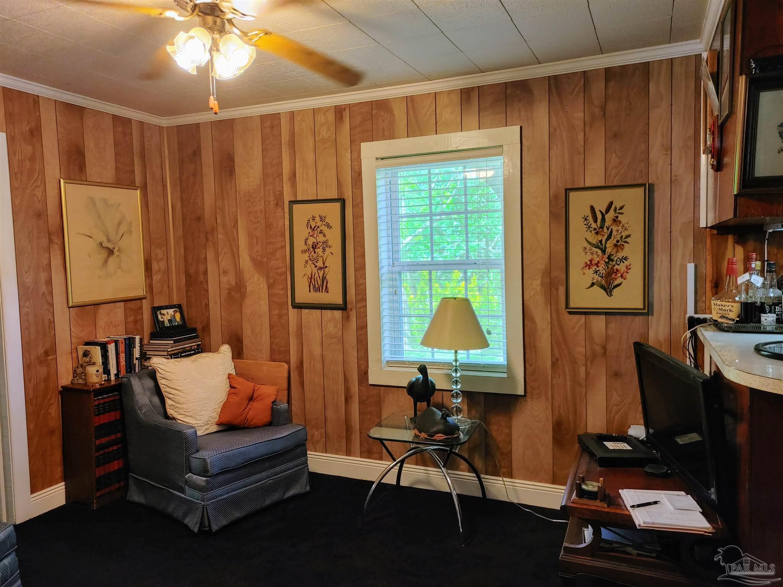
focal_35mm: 26
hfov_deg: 67.3
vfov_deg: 53.1
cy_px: 294
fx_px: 588
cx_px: 392
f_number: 1.8
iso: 150
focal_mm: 5.58
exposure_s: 1/40
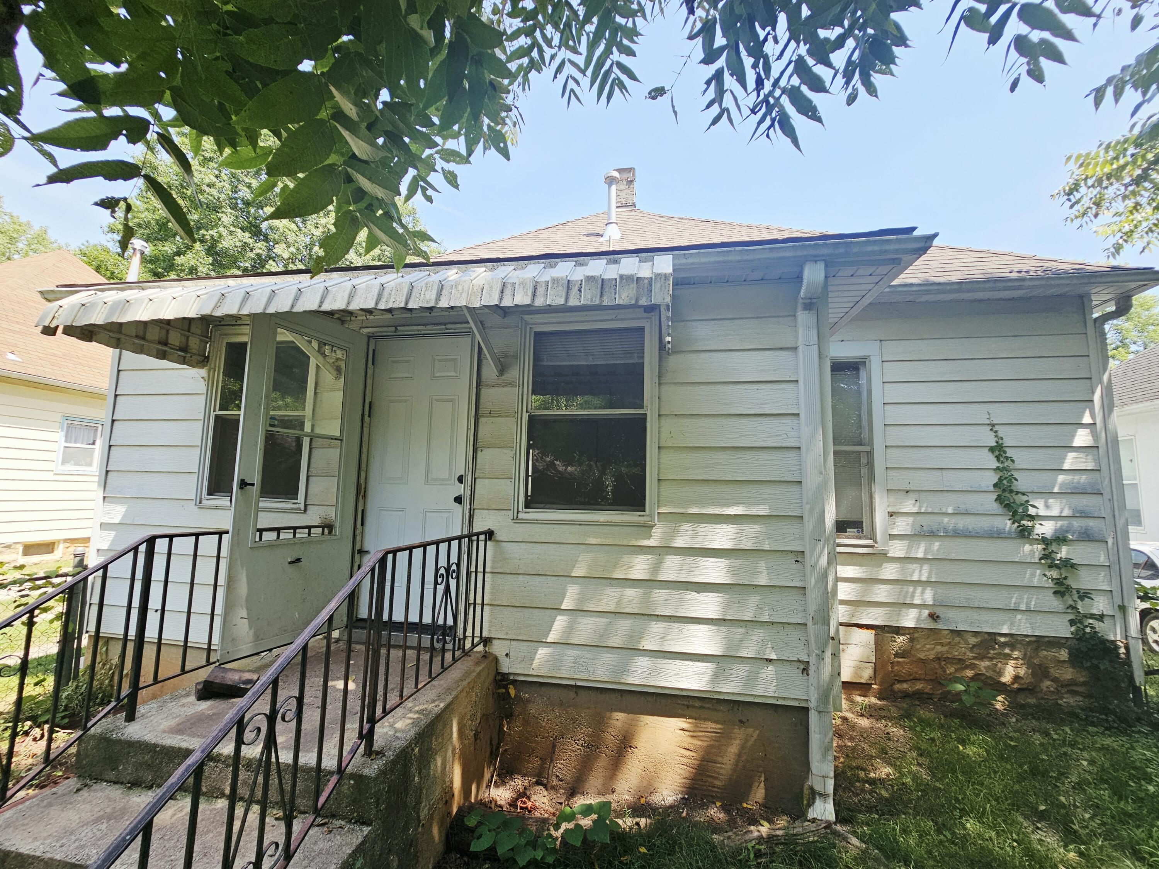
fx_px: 435
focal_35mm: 13
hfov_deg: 106.2
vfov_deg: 89.9
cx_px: 580
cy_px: 434
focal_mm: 2.2
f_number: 2.2
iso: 50
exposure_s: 1/535
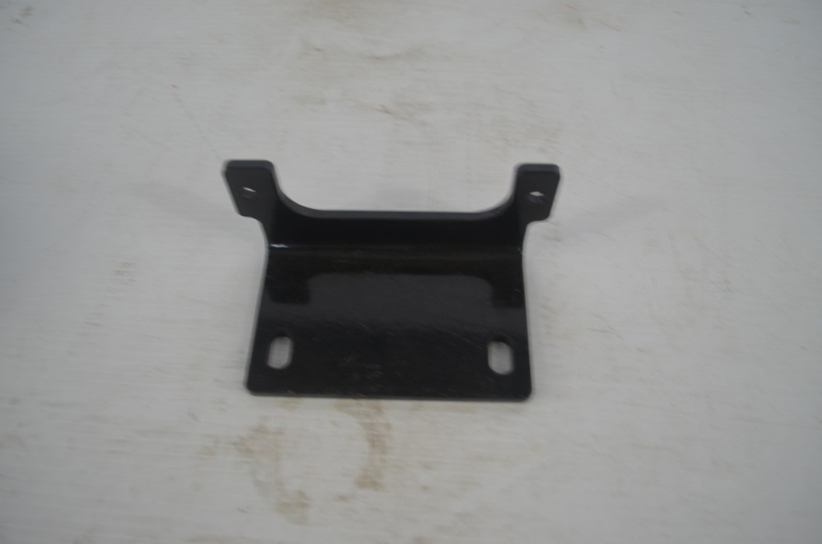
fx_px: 615
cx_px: 411
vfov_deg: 47.7
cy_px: 272
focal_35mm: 27
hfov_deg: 67.5
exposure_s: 1/80
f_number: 4.5
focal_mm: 18
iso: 400
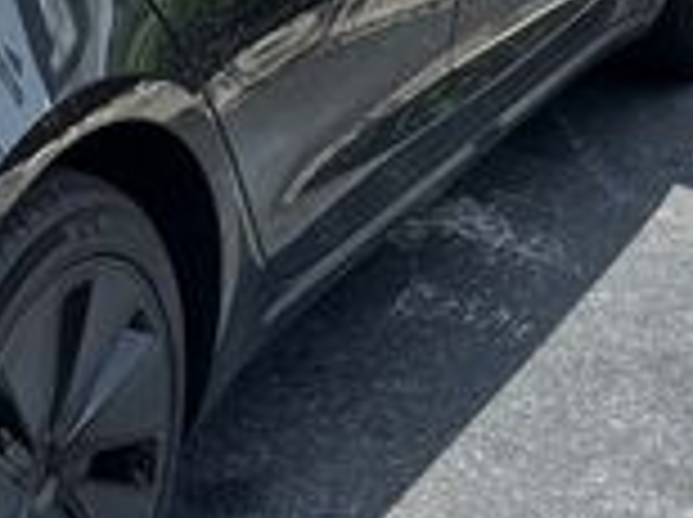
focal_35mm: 100
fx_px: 1999
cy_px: -9
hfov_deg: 17.7
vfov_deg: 14.5
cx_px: -333
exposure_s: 1/1285
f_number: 1.78
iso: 80
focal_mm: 6.76
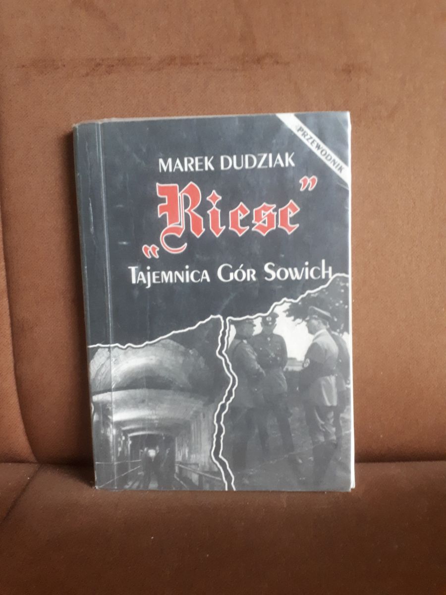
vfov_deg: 65.3
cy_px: 298
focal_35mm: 27
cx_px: 223
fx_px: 464
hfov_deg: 51.4
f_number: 1.9
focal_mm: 3.6
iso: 500
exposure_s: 1/15
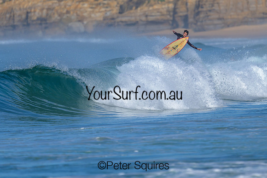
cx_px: 145
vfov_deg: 1.3
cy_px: 75
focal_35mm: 1101
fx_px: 8164
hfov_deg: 1.9
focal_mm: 800
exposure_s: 1/2000
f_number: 6.3
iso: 160
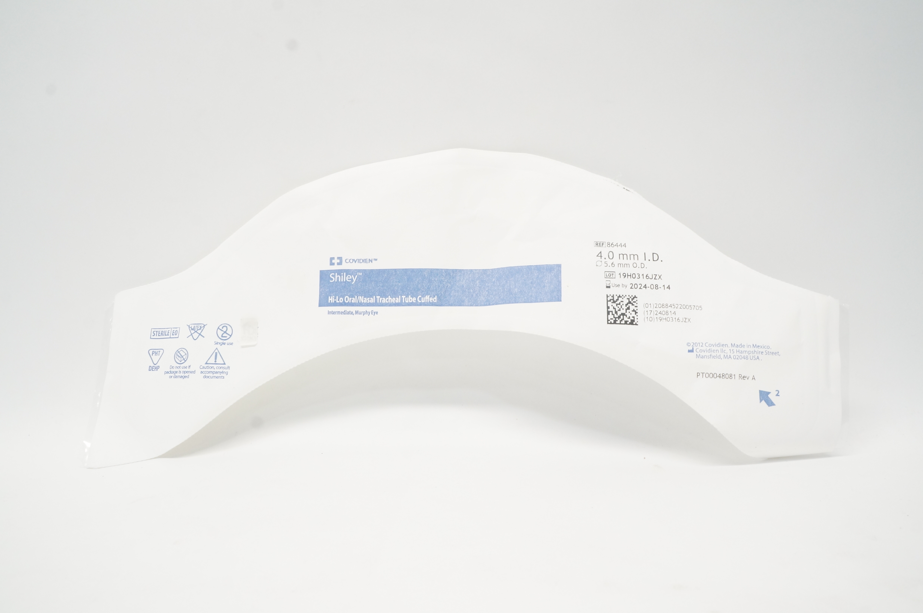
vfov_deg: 47.8
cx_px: 462
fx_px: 692
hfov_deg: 67.4
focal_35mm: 27
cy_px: 306
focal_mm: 18
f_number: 11
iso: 800
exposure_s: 1/20
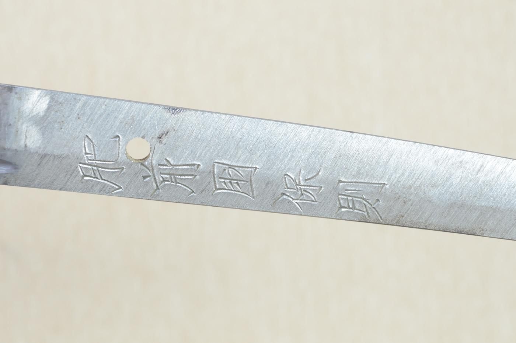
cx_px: 258
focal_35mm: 142
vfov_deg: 9.6
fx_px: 2041
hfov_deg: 14.4
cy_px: 172
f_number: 11
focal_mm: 95
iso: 400
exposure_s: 1/2
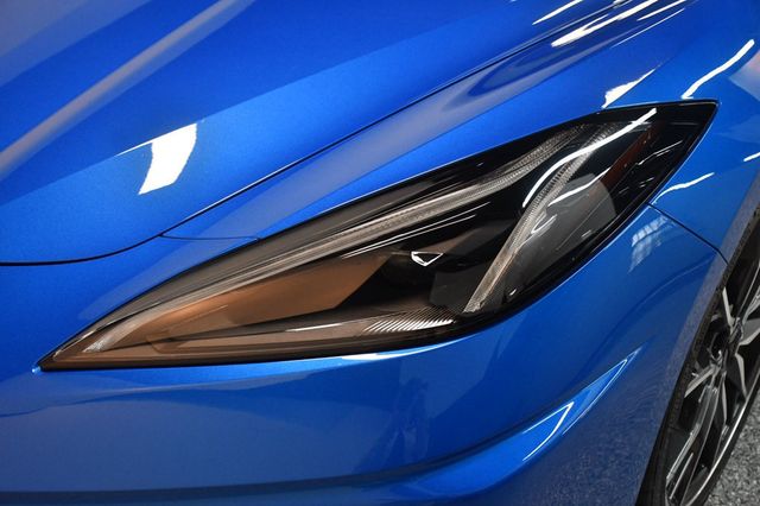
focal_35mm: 45
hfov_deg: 43.6
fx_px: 949
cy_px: 253
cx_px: 380
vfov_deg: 29.8
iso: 1800
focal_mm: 30
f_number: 4
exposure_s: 1/125
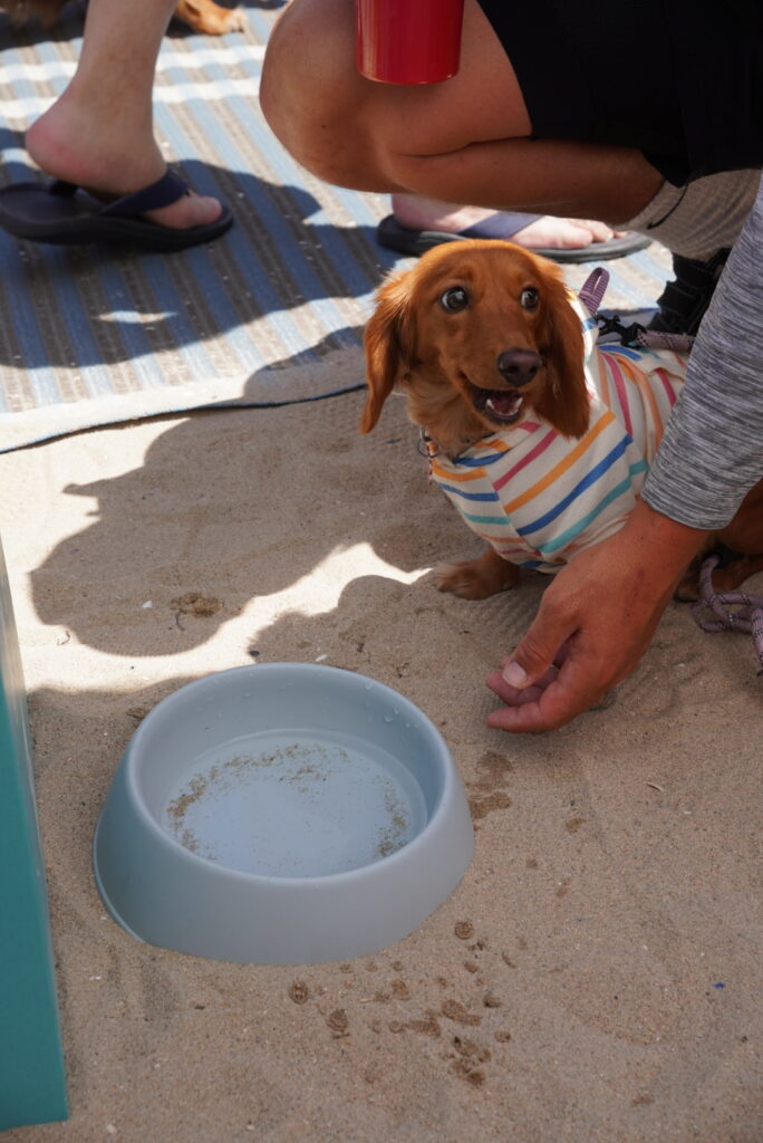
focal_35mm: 60
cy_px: 572
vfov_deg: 33.1
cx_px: 382
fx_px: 1919
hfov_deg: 22.5
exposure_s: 1/320
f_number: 5.6
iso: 100
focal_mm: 40.3
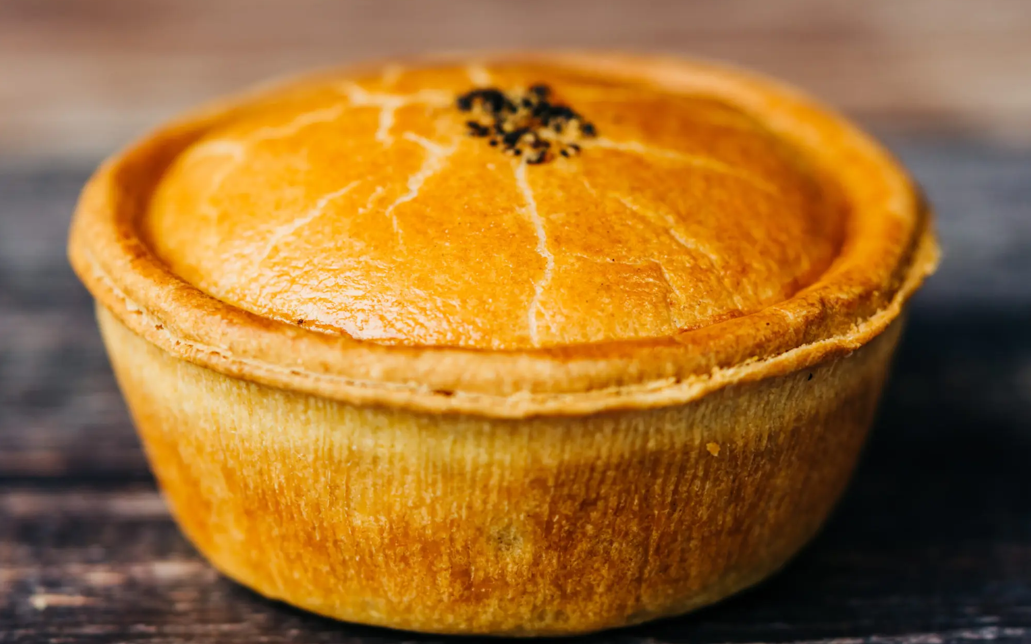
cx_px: 516
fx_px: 3821
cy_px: 332
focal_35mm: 136
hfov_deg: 15.4
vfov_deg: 9.6
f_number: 2.8
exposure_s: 1/60
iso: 100
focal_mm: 90
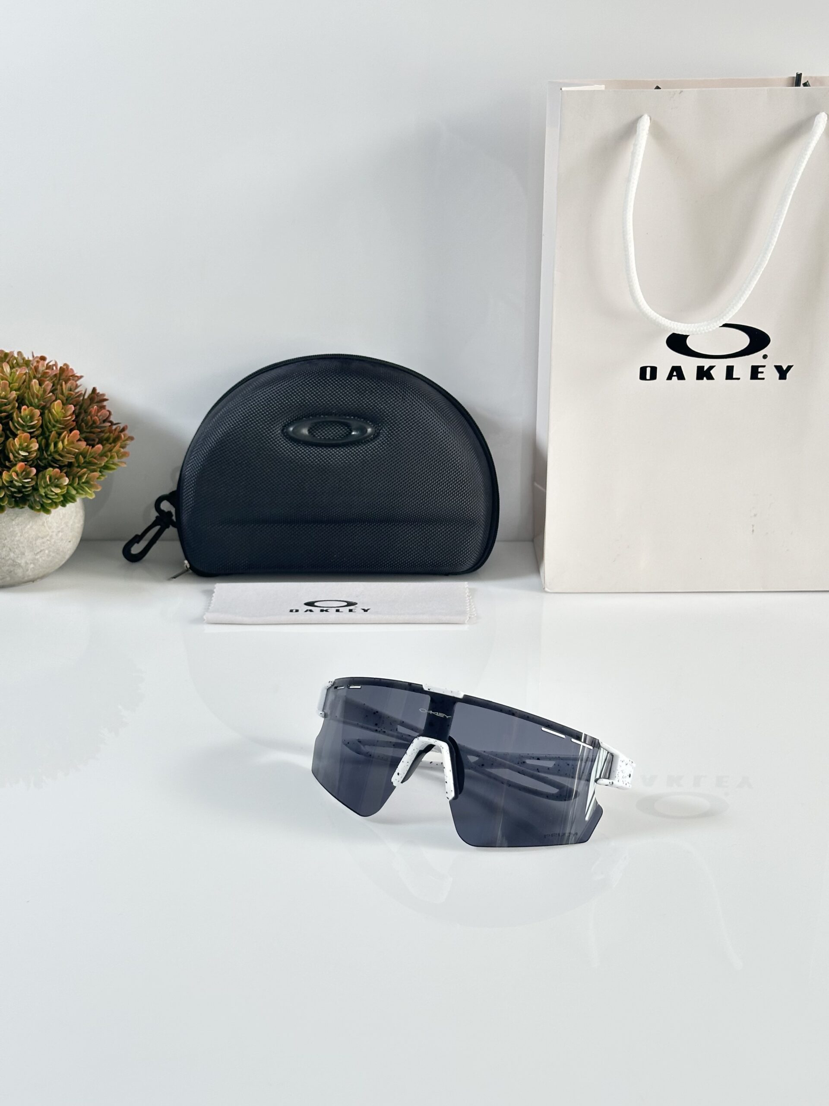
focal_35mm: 48
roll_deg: -0.3
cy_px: 553
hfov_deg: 30.3
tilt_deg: -21.9
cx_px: 414
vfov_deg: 39.7
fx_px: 1533
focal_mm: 6.86
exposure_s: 1/100
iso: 64
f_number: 1.78
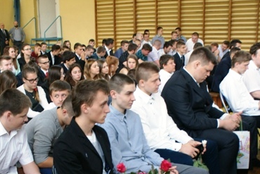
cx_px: 101
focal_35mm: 52
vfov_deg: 25.4
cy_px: 149
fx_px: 376
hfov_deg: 38.0
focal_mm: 20
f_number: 4
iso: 100
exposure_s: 1/40
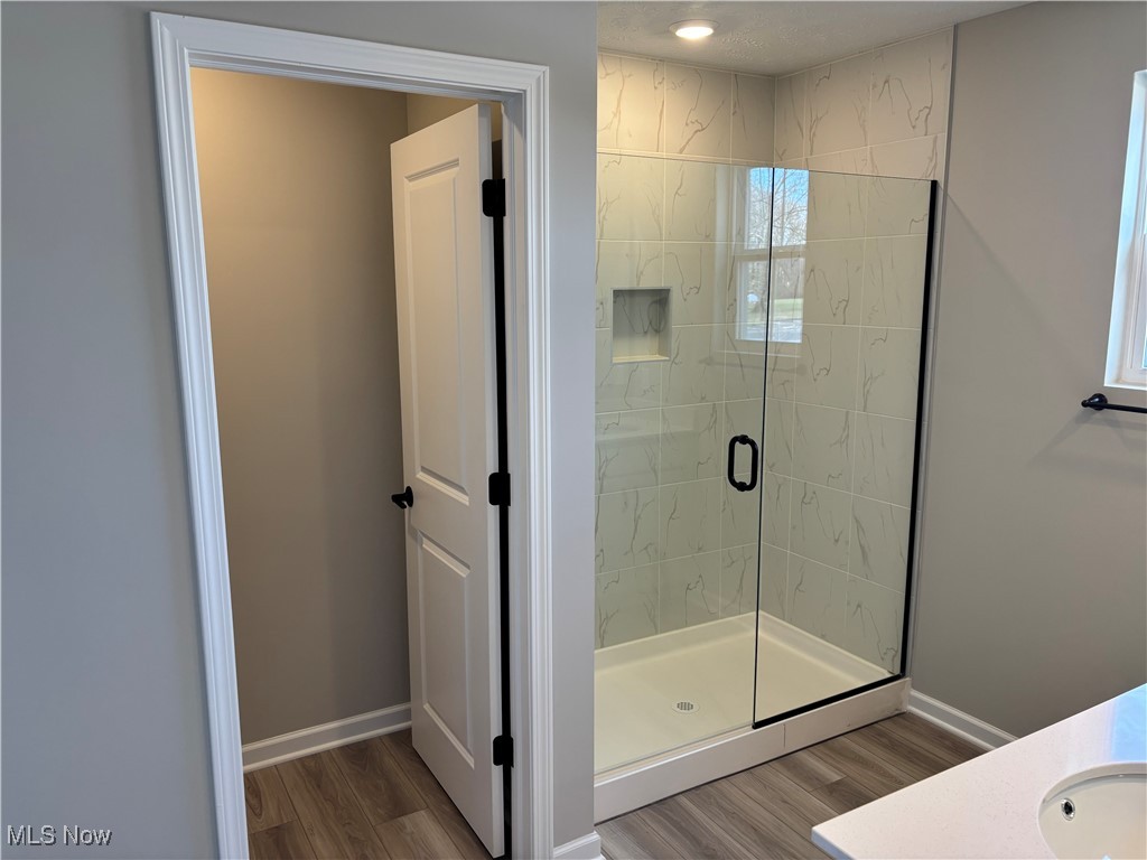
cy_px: 430
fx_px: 862
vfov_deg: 53.1
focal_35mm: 26
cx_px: 574
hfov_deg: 67.3
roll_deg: +0.5
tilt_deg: -9.9
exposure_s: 1/120
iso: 80
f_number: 1.6
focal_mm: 5.96
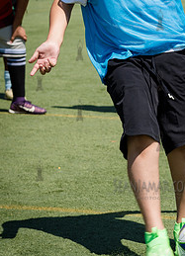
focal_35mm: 193
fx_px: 1410
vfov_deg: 10.4
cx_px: 175
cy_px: 99
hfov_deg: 7.5
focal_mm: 70
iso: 200
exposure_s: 1/1000
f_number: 5
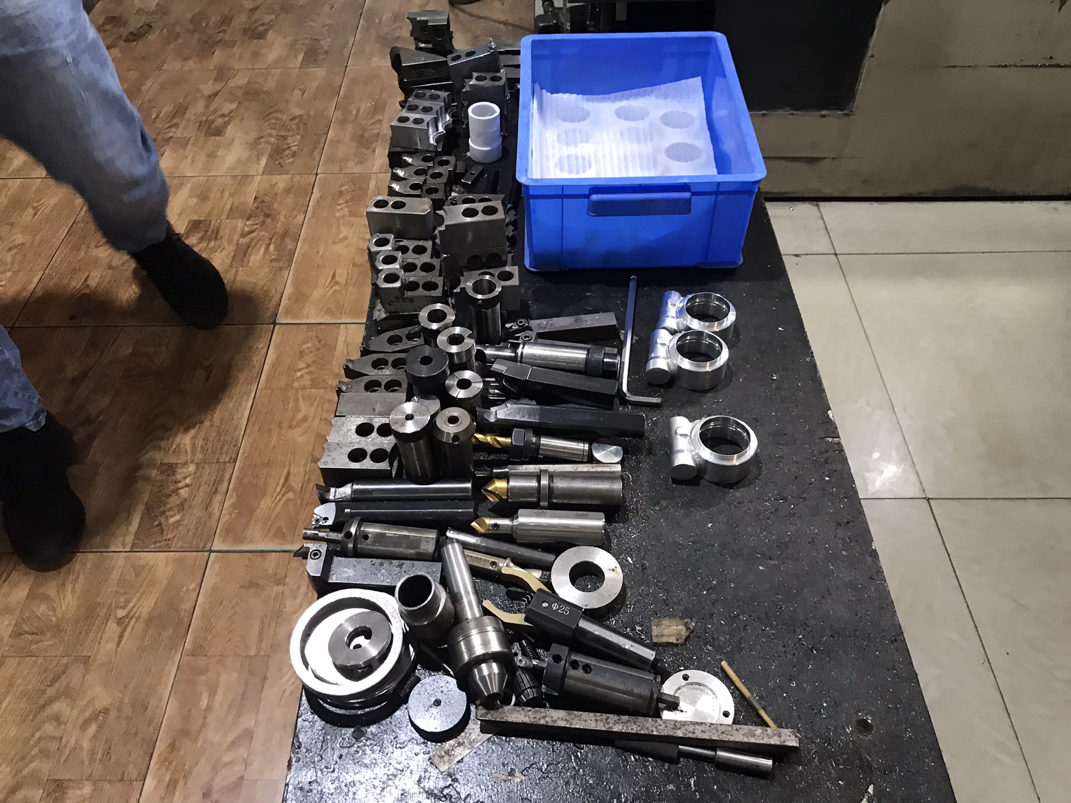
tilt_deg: -47.1
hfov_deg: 63.4
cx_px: 536
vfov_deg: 49.7
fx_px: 866
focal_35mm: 28
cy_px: 402
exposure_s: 1/17
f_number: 1.8
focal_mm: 3.99
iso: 80
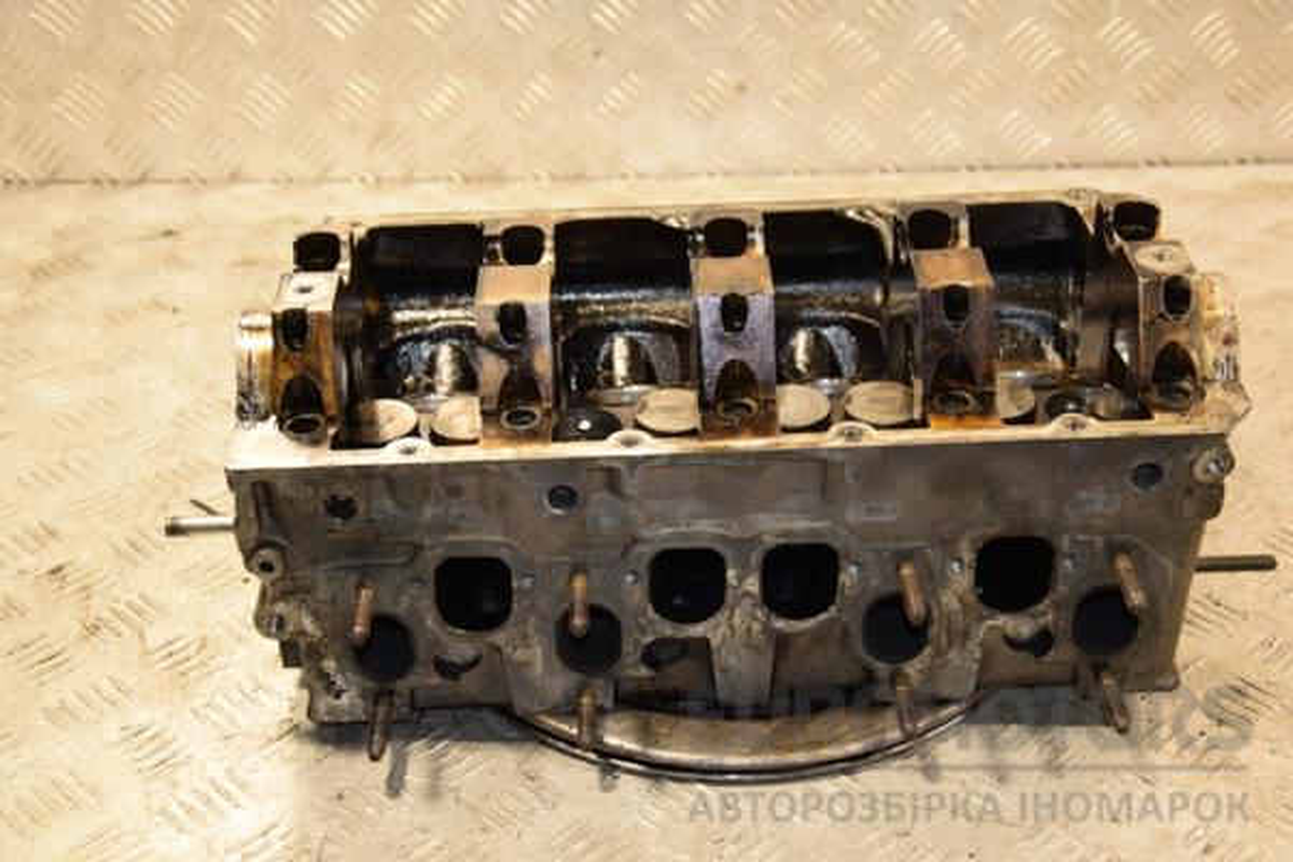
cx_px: 646
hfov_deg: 37.9
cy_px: 431
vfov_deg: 25.8
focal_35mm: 52
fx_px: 1885
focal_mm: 35
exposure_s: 1/125
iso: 800
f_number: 5
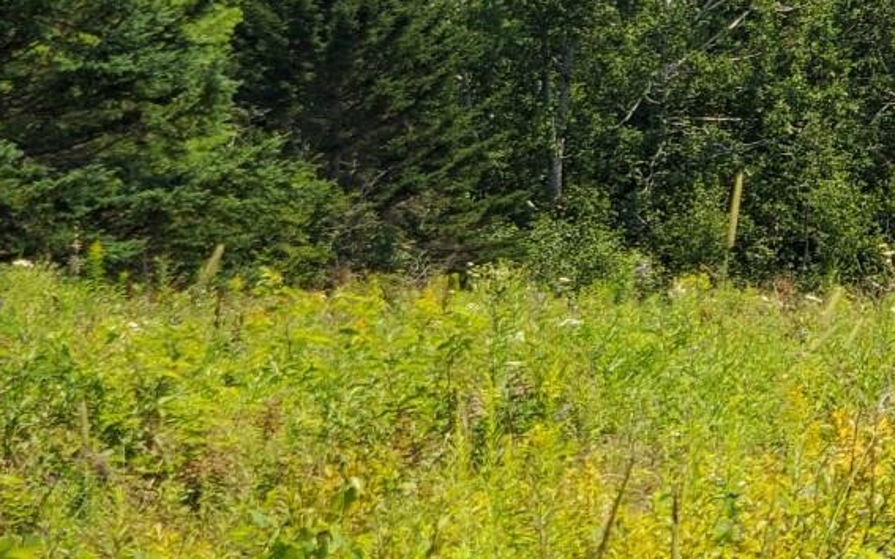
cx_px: 617
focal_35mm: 140
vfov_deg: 9.3
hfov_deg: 14.9
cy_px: 117
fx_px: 3414
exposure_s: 1/539
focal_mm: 6
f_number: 2.4
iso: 50
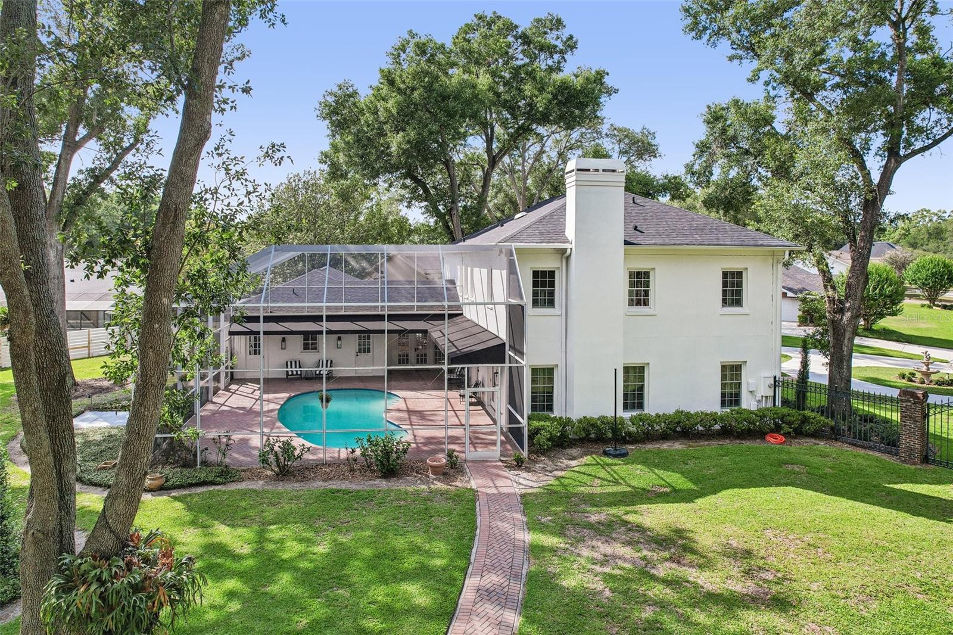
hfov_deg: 78.6
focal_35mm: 22
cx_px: 476
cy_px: 318
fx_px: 582
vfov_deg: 57.2
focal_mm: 8.4
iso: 110
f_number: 2.8
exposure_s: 1/1250
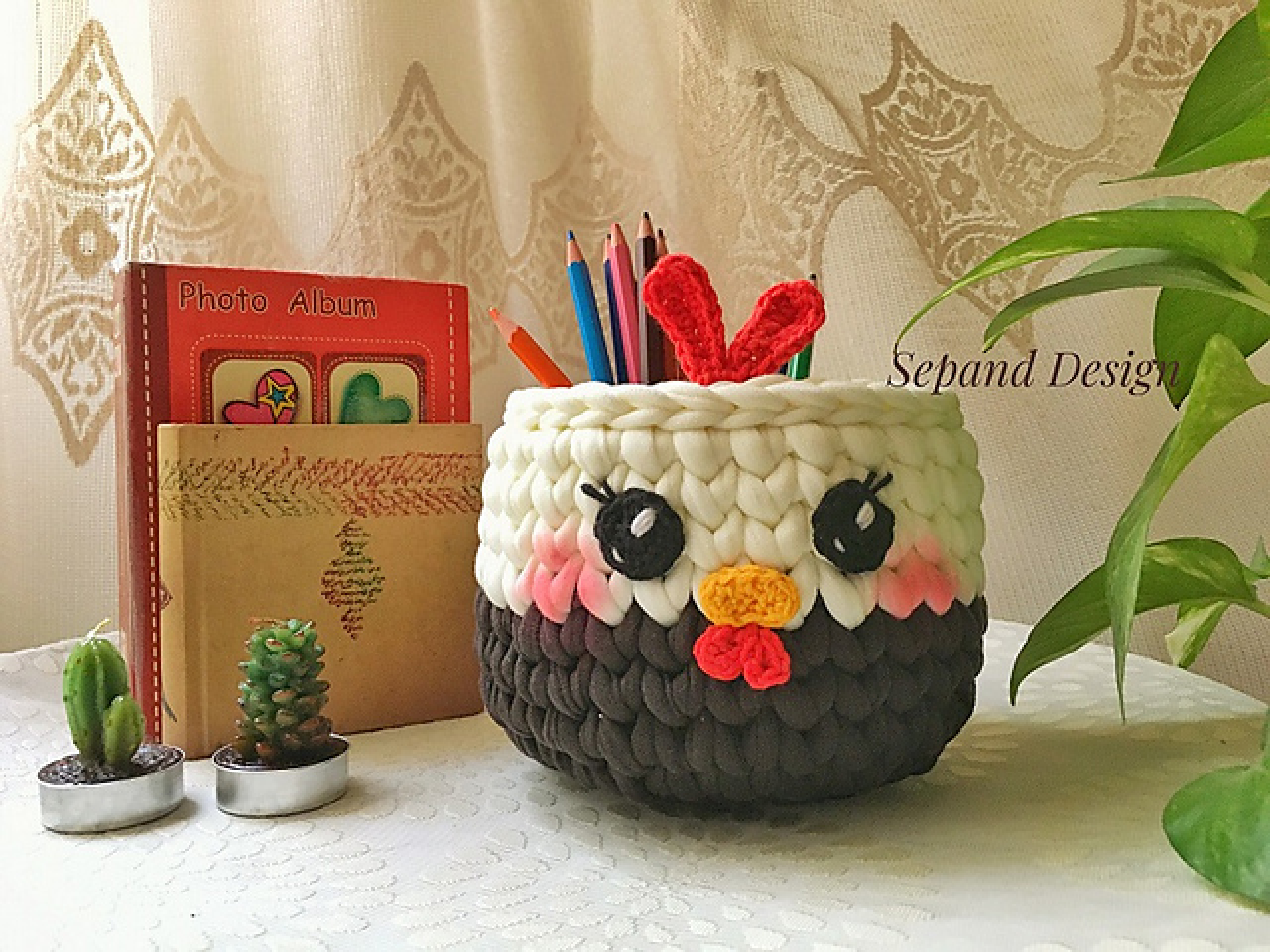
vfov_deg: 48.2
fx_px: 1064
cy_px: 476
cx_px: 635
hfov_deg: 61.7
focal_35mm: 29
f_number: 2.2
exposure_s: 1/33
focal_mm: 4.15
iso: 250
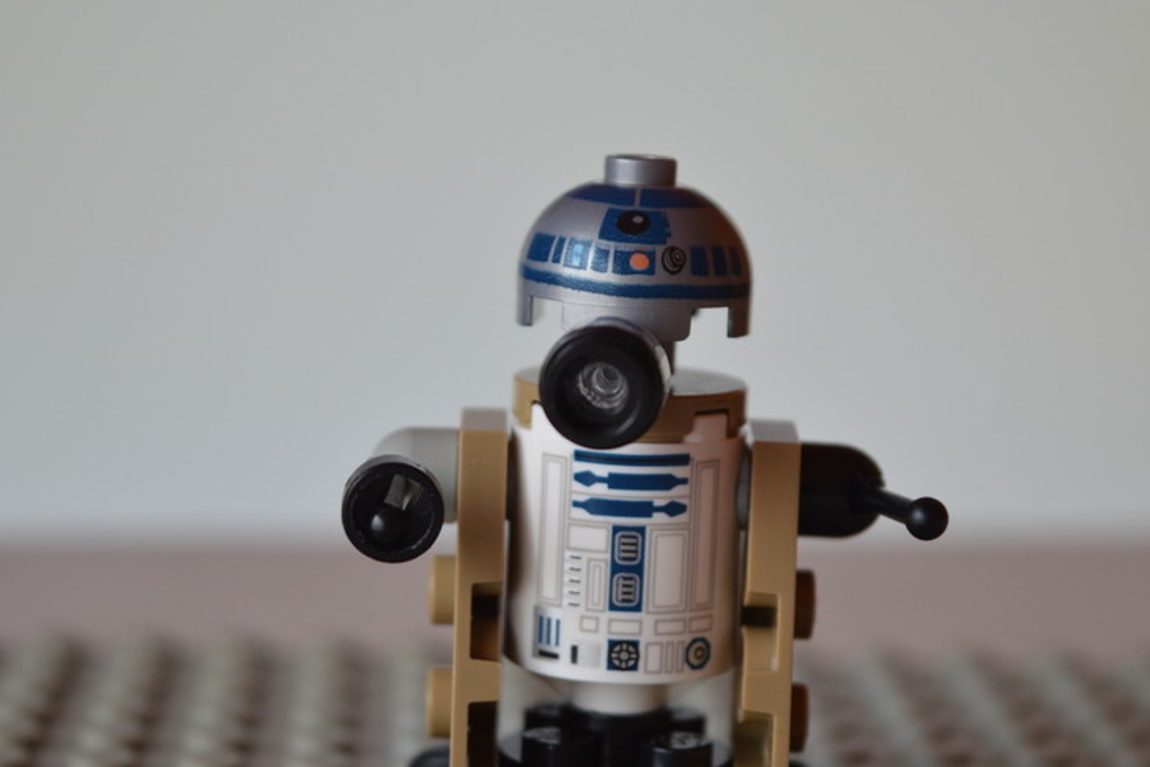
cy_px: 452
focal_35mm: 102
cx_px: 591
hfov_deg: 20.1
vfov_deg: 13.5
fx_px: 3246
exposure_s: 1/60
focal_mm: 55
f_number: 5.6
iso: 720
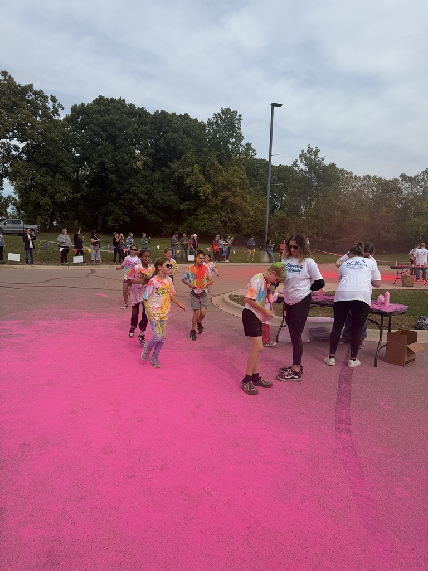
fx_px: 396
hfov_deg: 56.8
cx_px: 214
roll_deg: -0.1
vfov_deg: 71.6
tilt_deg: -8.1
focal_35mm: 24
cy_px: 286
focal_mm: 6.76
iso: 80
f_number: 1.78
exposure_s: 1/5714
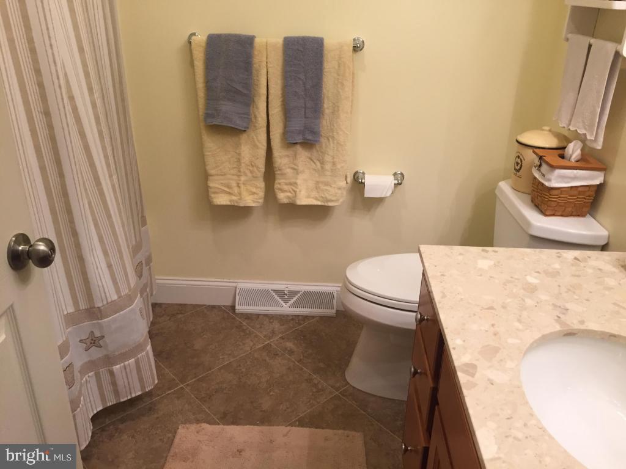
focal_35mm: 29
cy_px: 234
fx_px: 524
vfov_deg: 48.2
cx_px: 313
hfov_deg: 61.7
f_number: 2.2
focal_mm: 4.15
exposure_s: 1/30
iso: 40
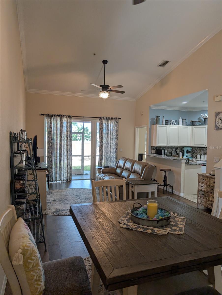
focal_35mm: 24
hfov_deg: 56.9
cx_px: 111
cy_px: 148
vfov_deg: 71.5
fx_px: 205
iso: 134
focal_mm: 6.9
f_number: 1.68
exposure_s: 1/120
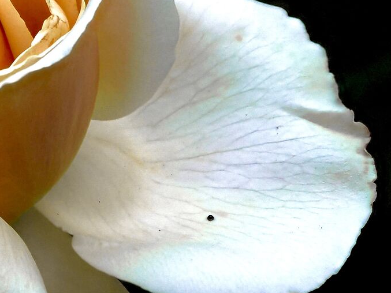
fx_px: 7208
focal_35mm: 638
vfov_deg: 2.3
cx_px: -66
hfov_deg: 3.1
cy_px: 145
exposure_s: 1/320
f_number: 6.3
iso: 200
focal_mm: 90
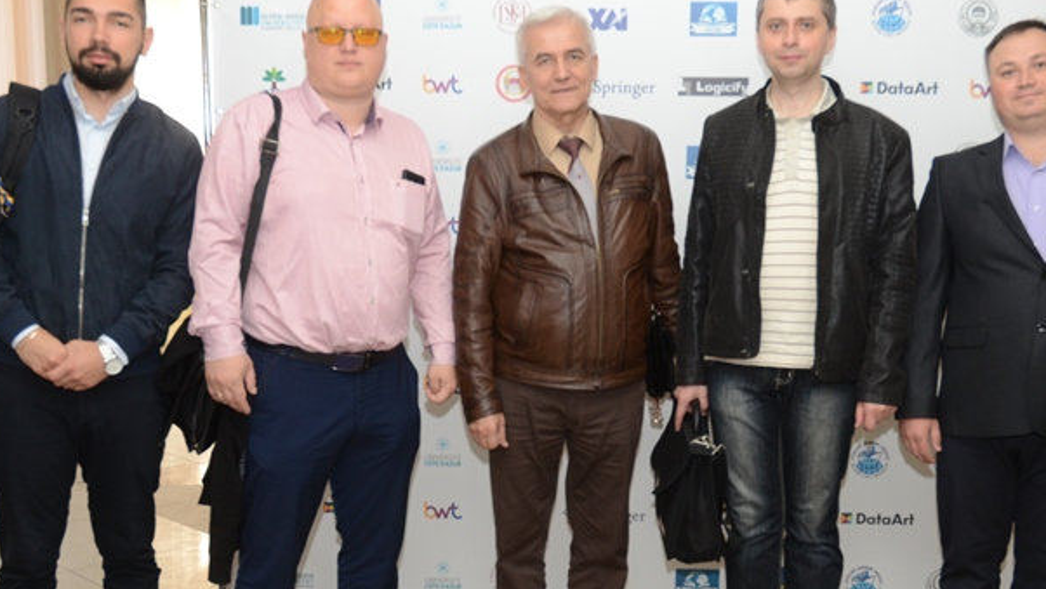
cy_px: 386
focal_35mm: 50
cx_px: 532
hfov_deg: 41.3
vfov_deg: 23.9
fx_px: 1387
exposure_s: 1/125
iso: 800
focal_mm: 24
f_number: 5.6
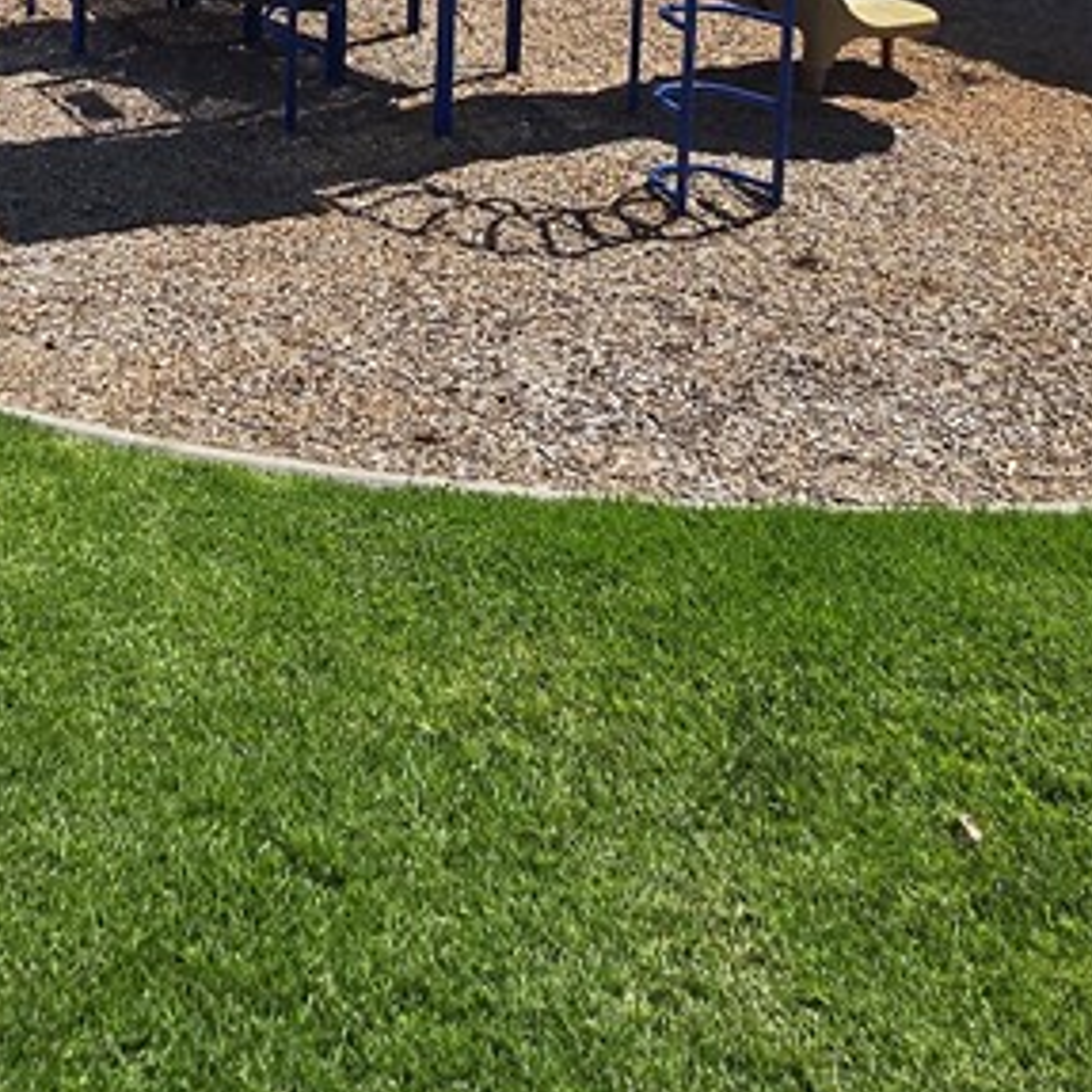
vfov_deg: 33.8
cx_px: 171
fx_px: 1463
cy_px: -194
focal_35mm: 41
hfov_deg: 38.9
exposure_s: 1/1461
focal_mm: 1.7
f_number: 2.2
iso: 25
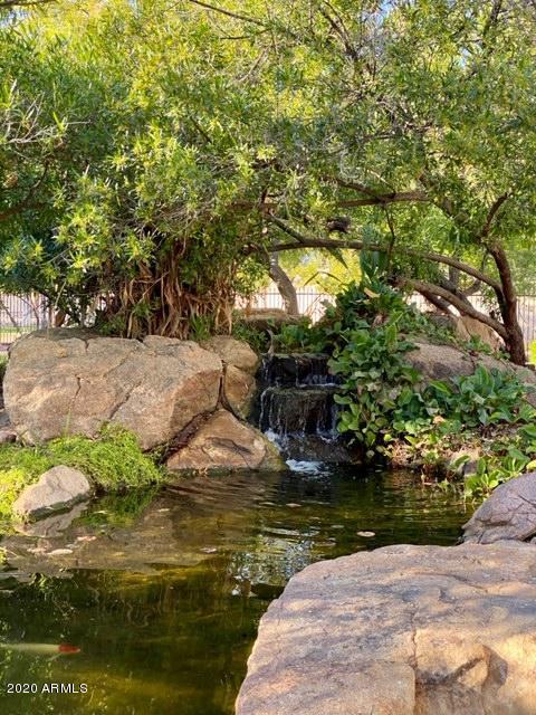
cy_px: 358
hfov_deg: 28.0
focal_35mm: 52
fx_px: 1074
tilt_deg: -1.4
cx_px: 268
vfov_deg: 36.8
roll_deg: -0.9
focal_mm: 6
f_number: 2
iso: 32
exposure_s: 1/122
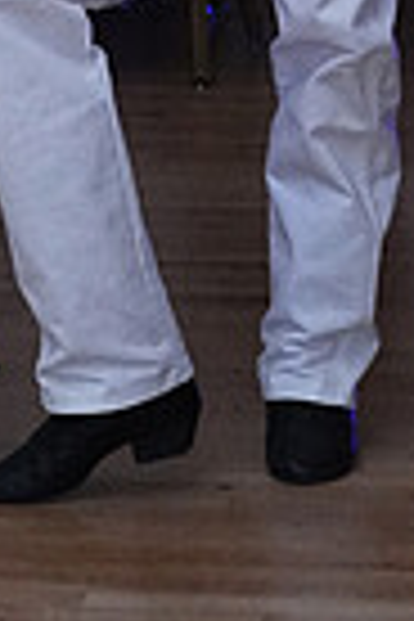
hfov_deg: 5.9
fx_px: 4002
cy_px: -472
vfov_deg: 8.5
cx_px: -232
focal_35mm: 232
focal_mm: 37
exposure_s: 1/200
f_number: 7.1
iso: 5000
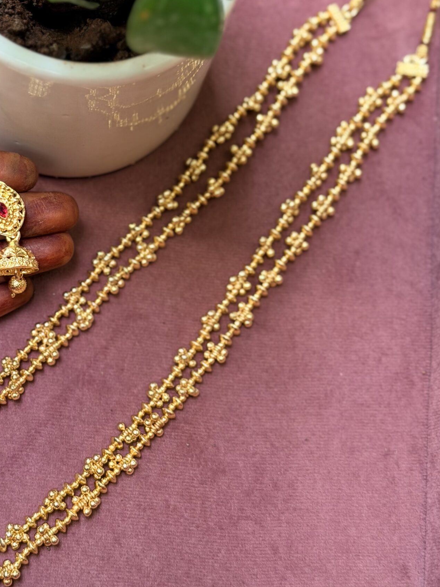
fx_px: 1237
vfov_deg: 26.7
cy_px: 255
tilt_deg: -72.6
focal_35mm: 73
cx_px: 127
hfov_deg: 20.1
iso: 100
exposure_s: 1/60
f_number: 1.78
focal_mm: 6.76
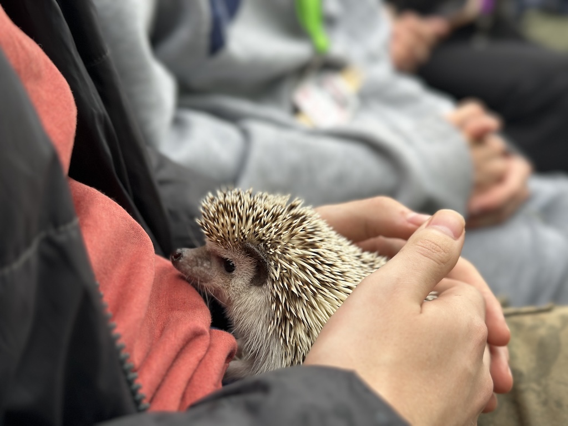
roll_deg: -3.9
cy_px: 213
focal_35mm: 48
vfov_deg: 30.3
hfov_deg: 39.7
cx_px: 284
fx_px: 788
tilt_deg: -18.0
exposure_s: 1/296
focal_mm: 6.86
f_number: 1.78
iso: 80
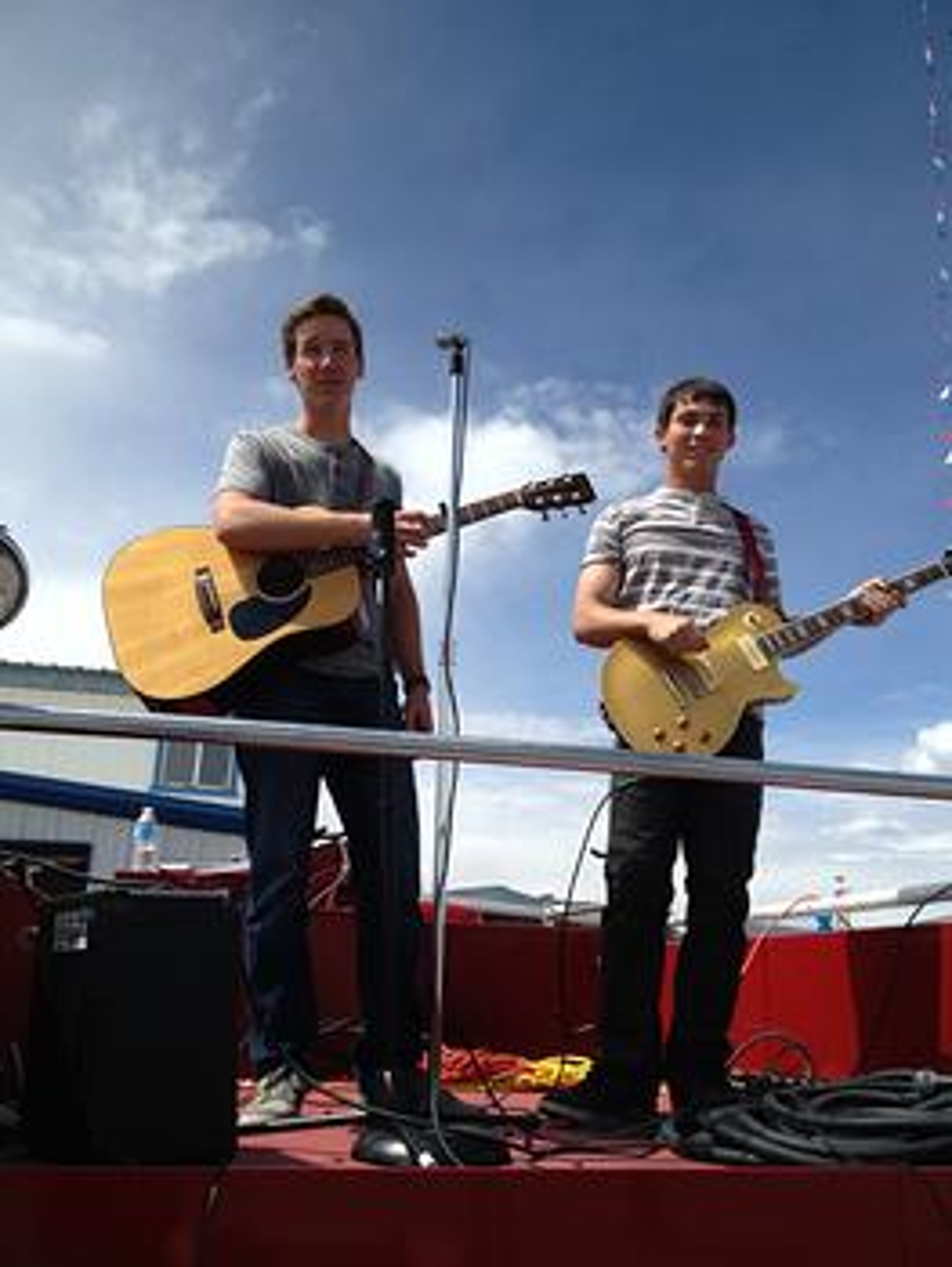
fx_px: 1282
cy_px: 634
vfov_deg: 52.6
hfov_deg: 40.7
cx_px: 476
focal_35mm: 35
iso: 50
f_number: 2.4
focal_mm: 4.28
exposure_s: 1/1905
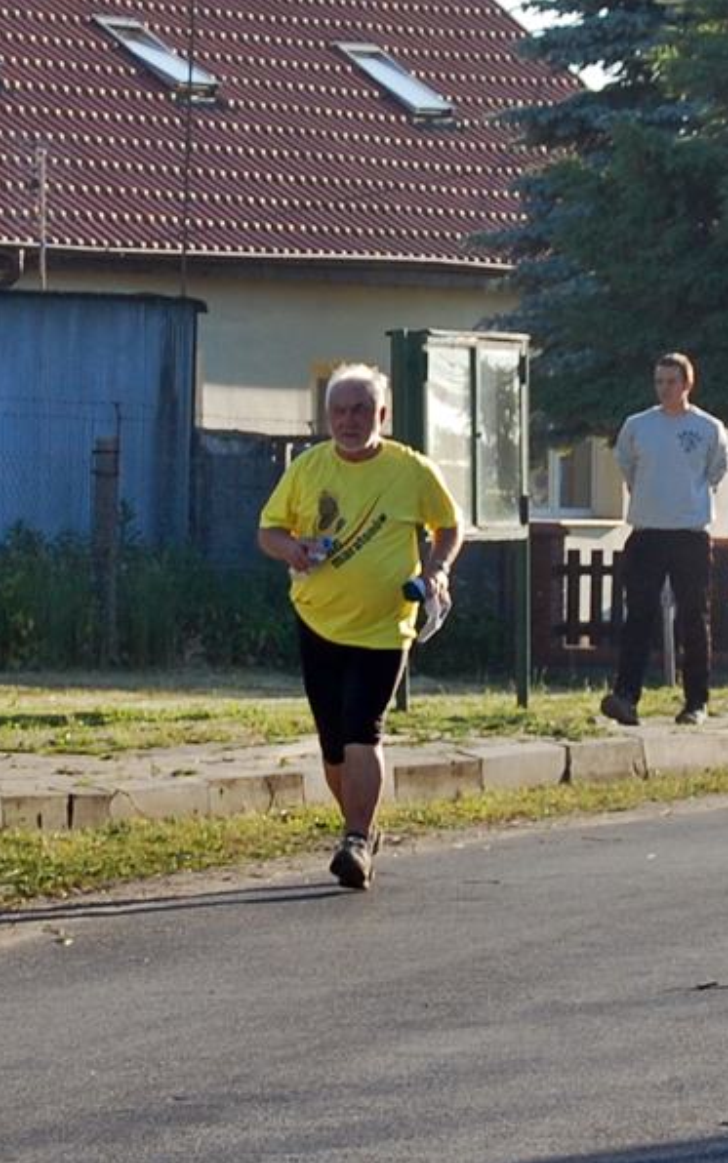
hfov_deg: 15.5
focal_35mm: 85
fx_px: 2680
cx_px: 378
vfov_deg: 24.5
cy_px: 583
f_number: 8
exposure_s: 1/250
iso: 200
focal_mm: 55
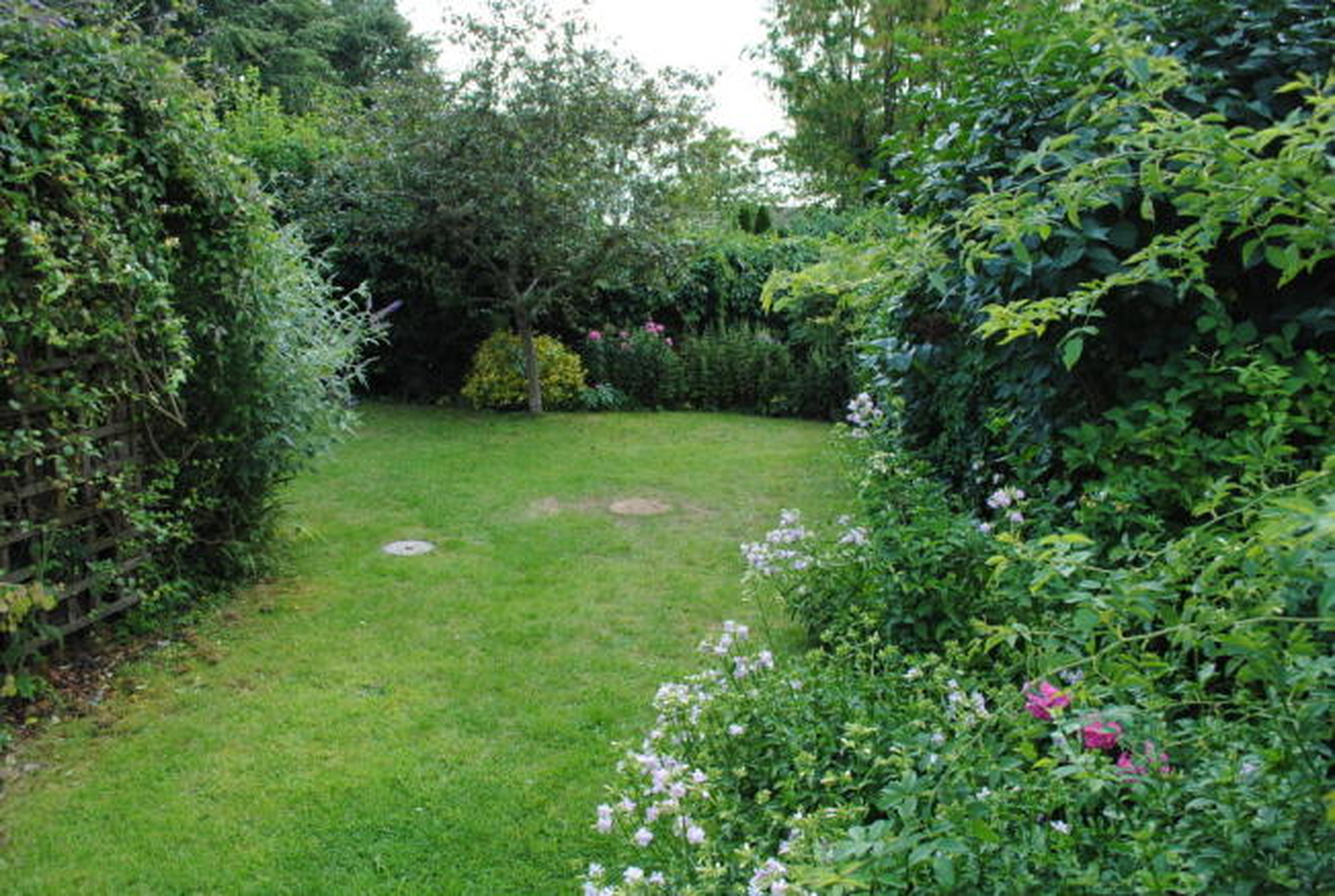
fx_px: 1003
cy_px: 448
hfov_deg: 67.3
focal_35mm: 27
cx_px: 668
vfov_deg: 48.1
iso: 140
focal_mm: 18
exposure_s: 1/125
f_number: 5.6
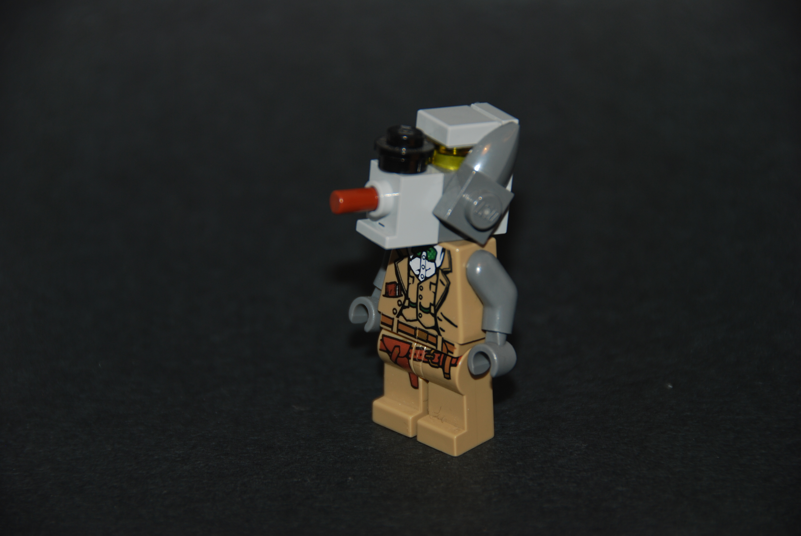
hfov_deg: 6.9
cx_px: 400
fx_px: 6683
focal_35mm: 300
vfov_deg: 4.6
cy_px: 268
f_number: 5.6
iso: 100
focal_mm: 200
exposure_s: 1/125
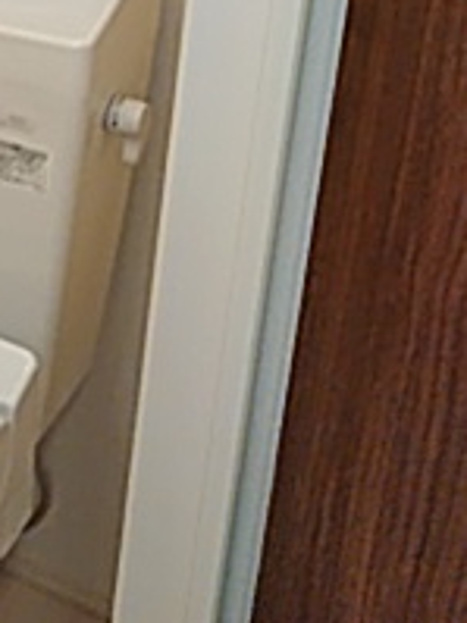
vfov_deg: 21.1
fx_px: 1567
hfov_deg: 15.5
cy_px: -110
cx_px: -254
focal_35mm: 87
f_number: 2.2
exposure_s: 1/36.6
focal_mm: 3.46
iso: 441
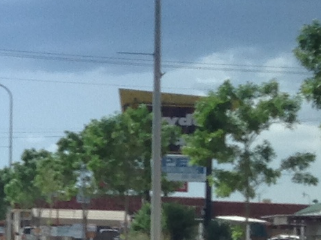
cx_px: -466
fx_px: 1805
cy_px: 122
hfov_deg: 9.1
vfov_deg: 7.6
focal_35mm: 195
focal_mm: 4.28
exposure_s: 1/1120
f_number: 2.4
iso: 50
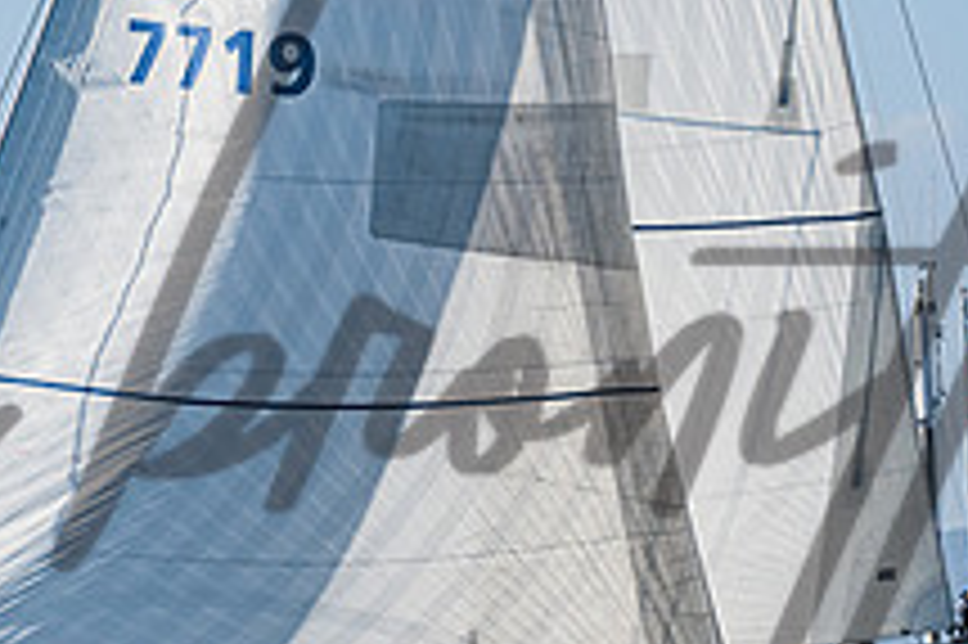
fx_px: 12735
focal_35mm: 474
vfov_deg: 2.9
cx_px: 609
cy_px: 210
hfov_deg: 4.4
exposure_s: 1/3200
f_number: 6.3
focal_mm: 130
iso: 400
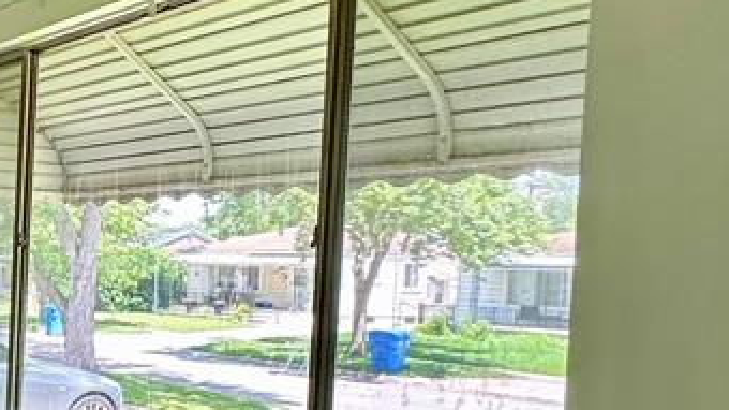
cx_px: -242
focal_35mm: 46
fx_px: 889
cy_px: 290
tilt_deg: -2.1
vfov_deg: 25.7
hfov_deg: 32.3
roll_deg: -2.3
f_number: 2.2
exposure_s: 1/99
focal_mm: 2.22
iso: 50
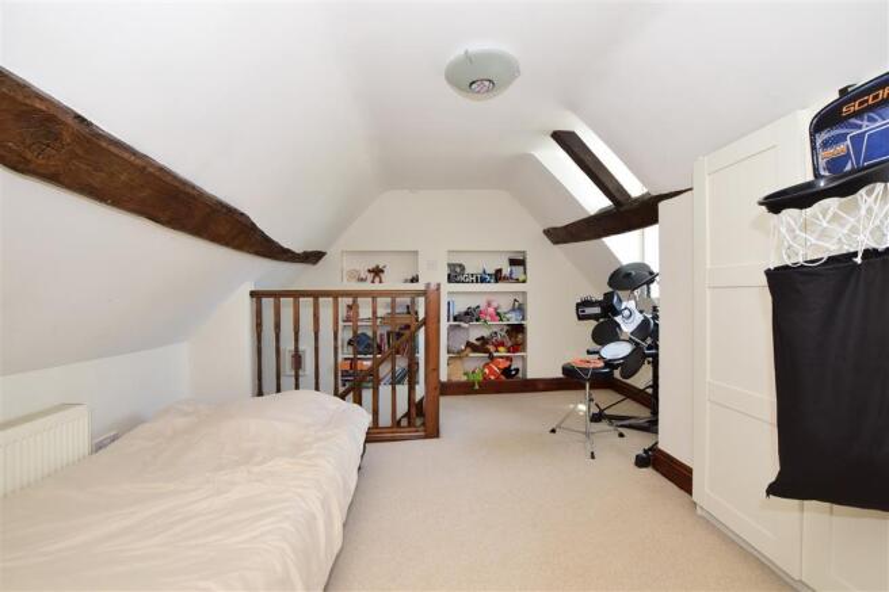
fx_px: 370
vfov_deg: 77.3
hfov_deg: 100.4
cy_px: 296
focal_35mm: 15
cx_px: 444
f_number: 7.1
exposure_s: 1/20
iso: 400
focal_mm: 10
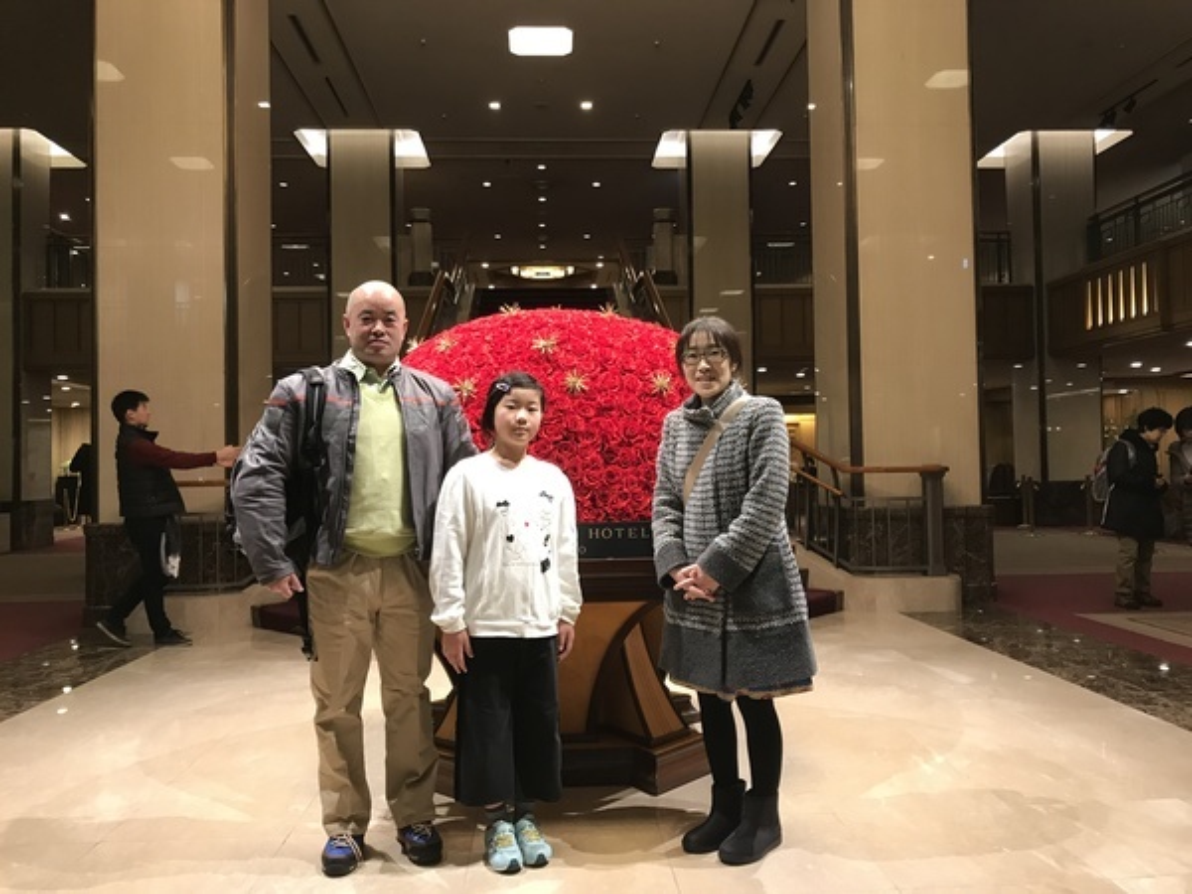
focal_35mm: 28
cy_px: 447
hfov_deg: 63.4
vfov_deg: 49.7
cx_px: 596
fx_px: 964
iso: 50
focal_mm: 3.99
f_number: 1.8
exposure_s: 1/17
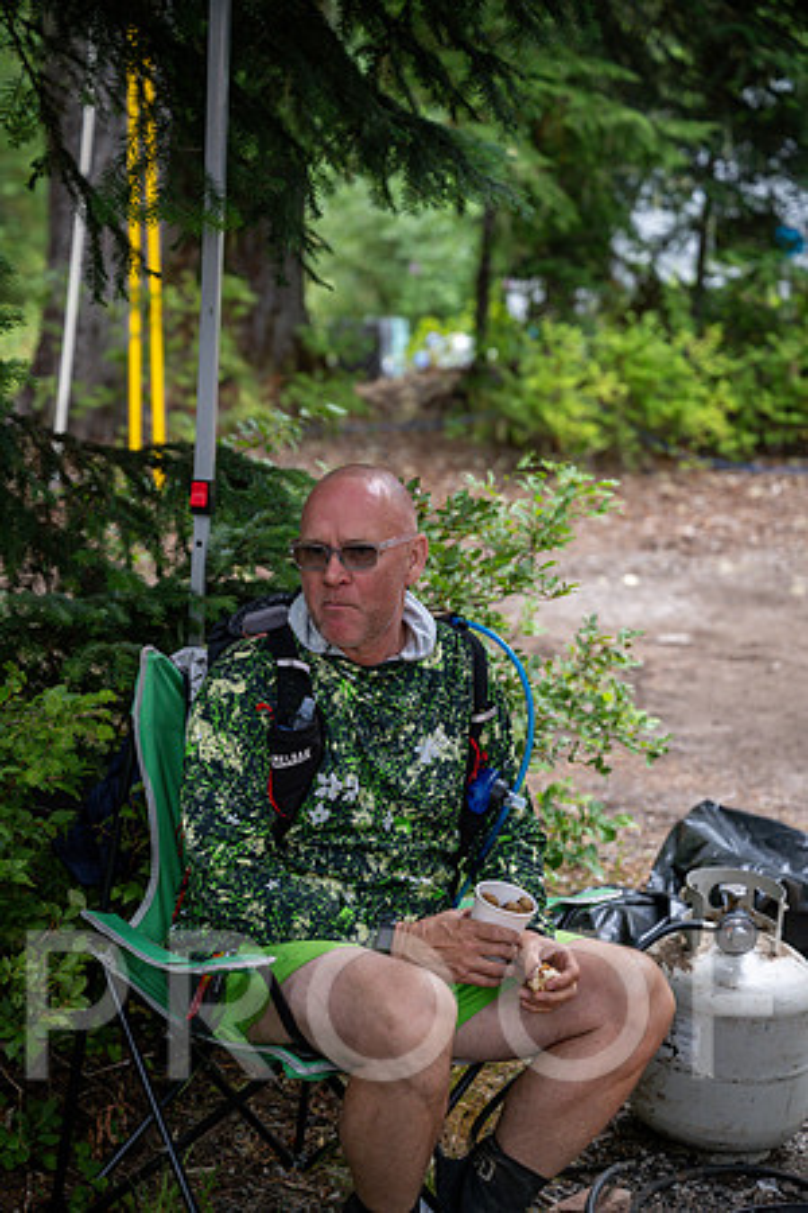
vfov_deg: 28.8
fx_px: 2356
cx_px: 404
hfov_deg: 19.5
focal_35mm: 70
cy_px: 606
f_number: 3.5
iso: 1250
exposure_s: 1/400
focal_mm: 70
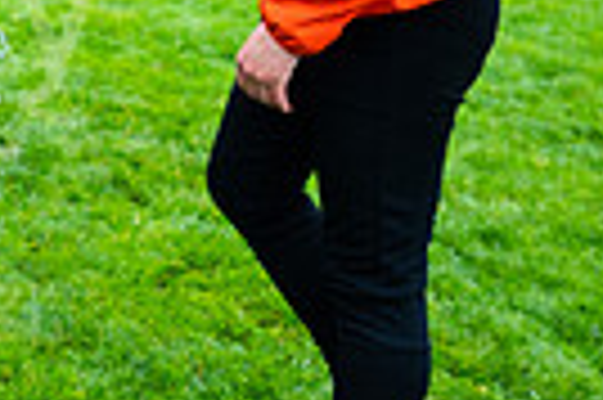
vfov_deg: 12.4
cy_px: -216
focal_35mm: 104
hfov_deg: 16.6
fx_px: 1740
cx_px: -464
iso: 500
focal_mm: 24
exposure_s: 1/800
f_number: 4
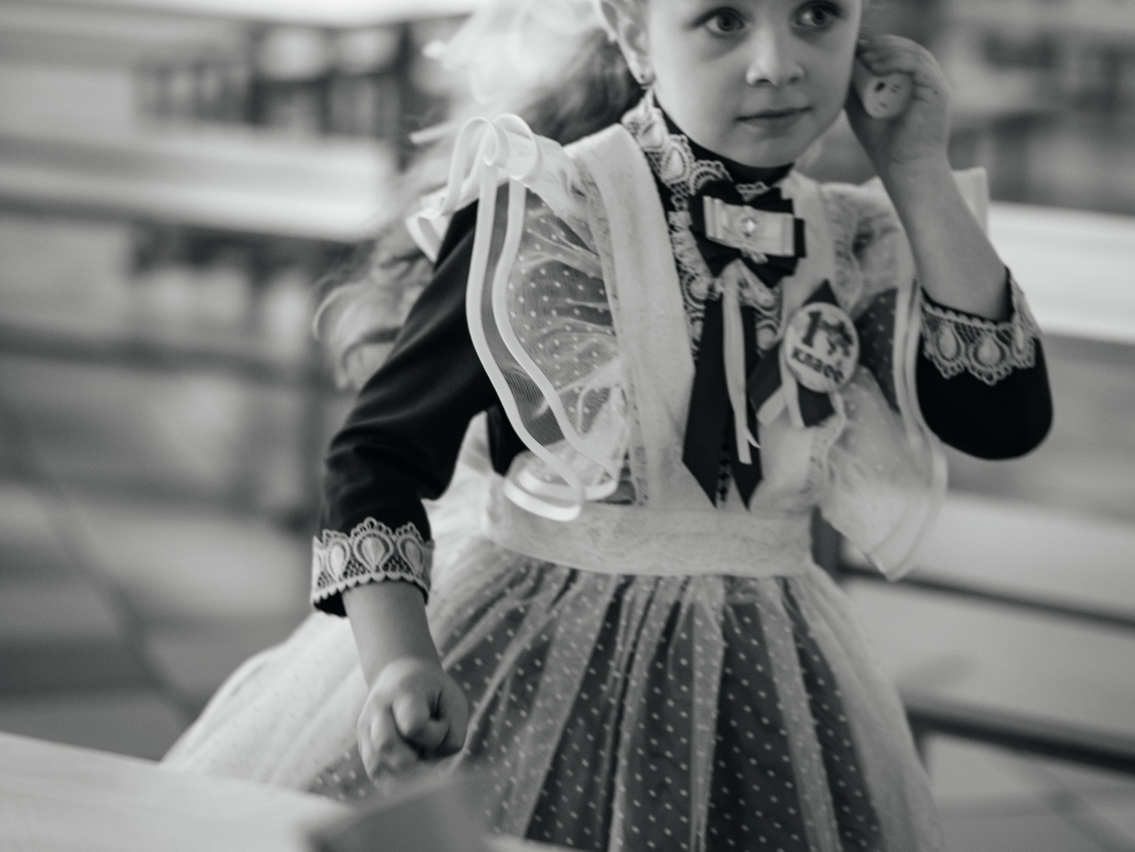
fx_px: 4034
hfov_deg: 16.0
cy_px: 223
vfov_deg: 12.0
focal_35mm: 123
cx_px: 566
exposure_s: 1/250
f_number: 2.2
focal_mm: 85
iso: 640
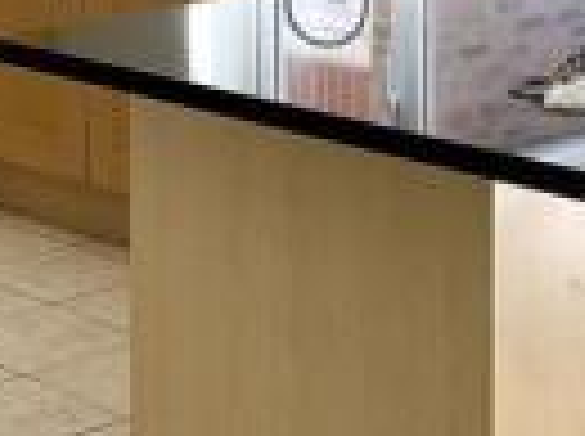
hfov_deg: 15.2
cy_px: -155
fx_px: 2193
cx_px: 200
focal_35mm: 130
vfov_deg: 11.1
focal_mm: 3
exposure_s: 1/122
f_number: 1.8
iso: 25
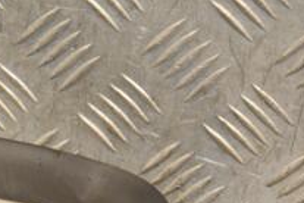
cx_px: -94
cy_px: 291
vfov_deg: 5.1
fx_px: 2271
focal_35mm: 269
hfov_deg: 7.6
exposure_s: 1/160
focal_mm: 62
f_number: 5.3
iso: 800
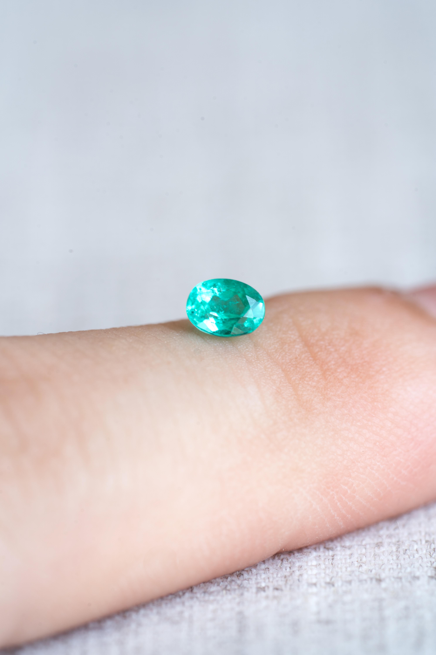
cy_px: 328
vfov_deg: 22.6
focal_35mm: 90
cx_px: 218
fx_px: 1635
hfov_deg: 15.2
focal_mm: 90
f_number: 8
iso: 100
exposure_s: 1/8
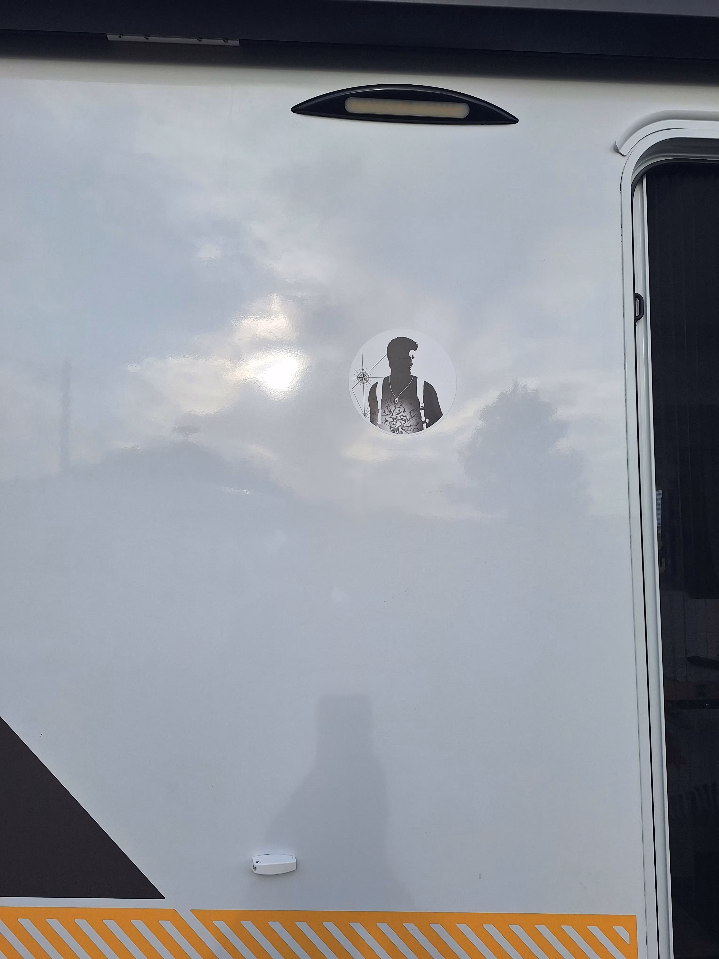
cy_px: 480
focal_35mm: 23
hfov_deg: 58.9
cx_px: 360
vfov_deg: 73.9
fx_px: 637
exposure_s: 1/1035
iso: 40
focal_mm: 5.54
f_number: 1.8
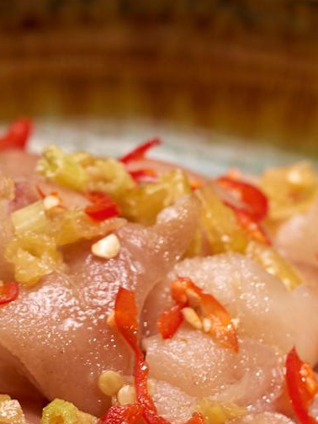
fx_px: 7006
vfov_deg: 3.5
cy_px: 228
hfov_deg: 2.6
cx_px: 97
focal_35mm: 572
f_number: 7.1
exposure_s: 1/125
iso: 64
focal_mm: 150
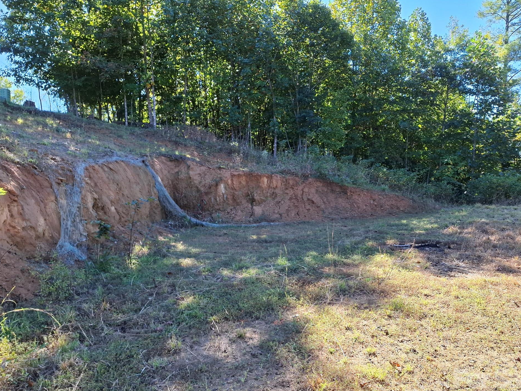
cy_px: 211
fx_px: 376
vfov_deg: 54.8
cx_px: 259
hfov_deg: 69.4
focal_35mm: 25
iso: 50
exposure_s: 1/271
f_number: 1.8
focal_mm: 5.54
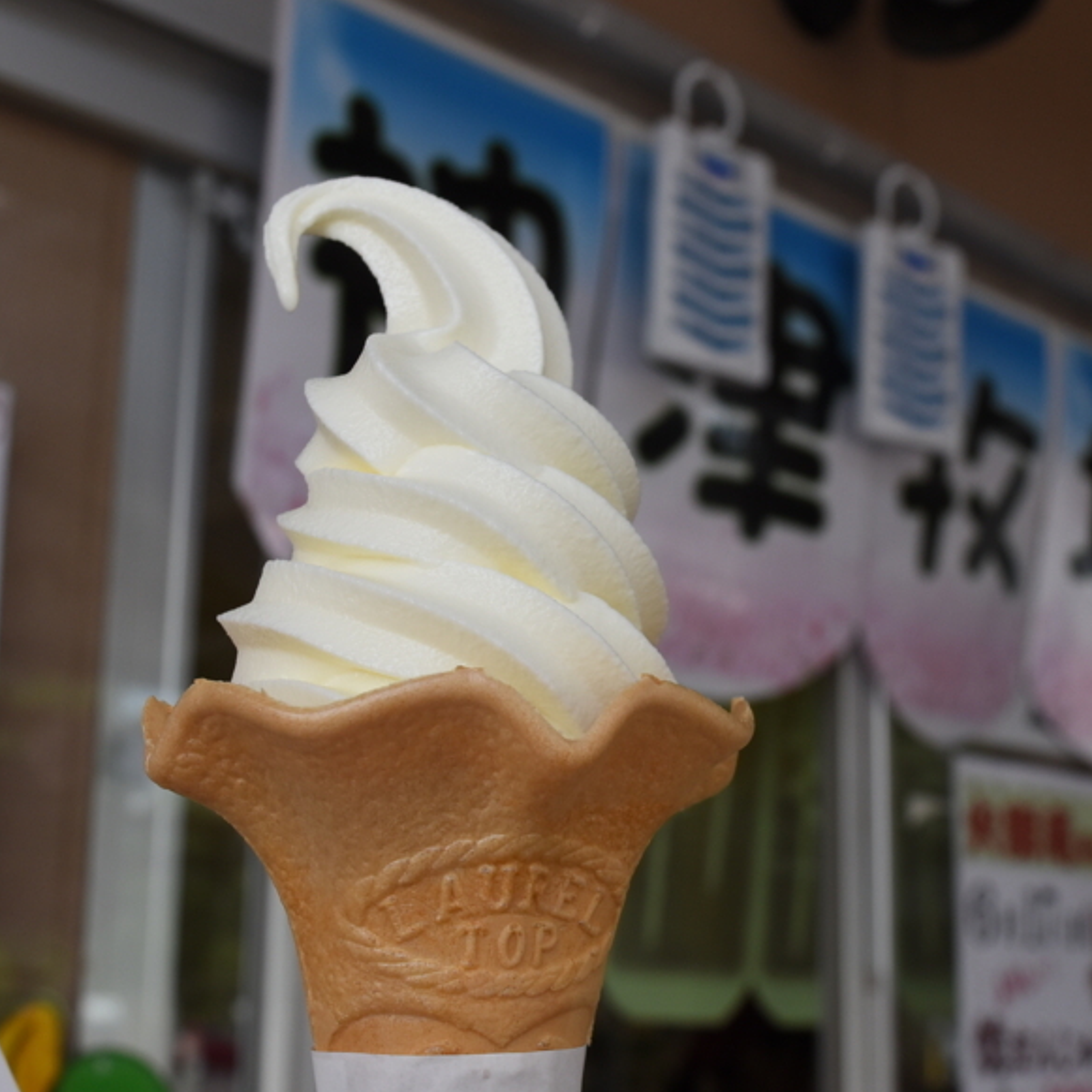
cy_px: 588
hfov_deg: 28.0
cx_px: 765
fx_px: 2168
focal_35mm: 61
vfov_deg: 28.3
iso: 500
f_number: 8
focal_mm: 27
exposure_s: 1/500
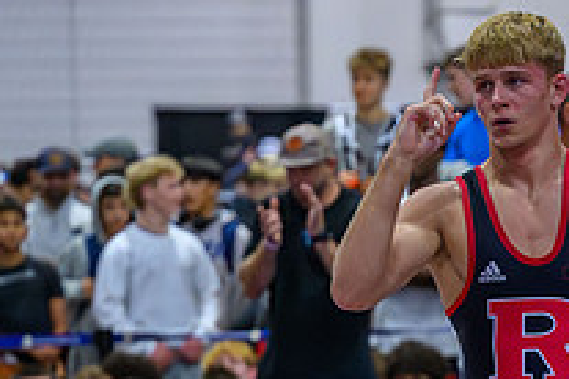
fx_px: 4473
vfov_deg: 4.8
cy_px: 382
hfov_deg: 7.3
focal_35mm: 283
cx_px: 549
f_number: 2.8
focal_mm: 82
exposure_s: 1/800
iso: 10000
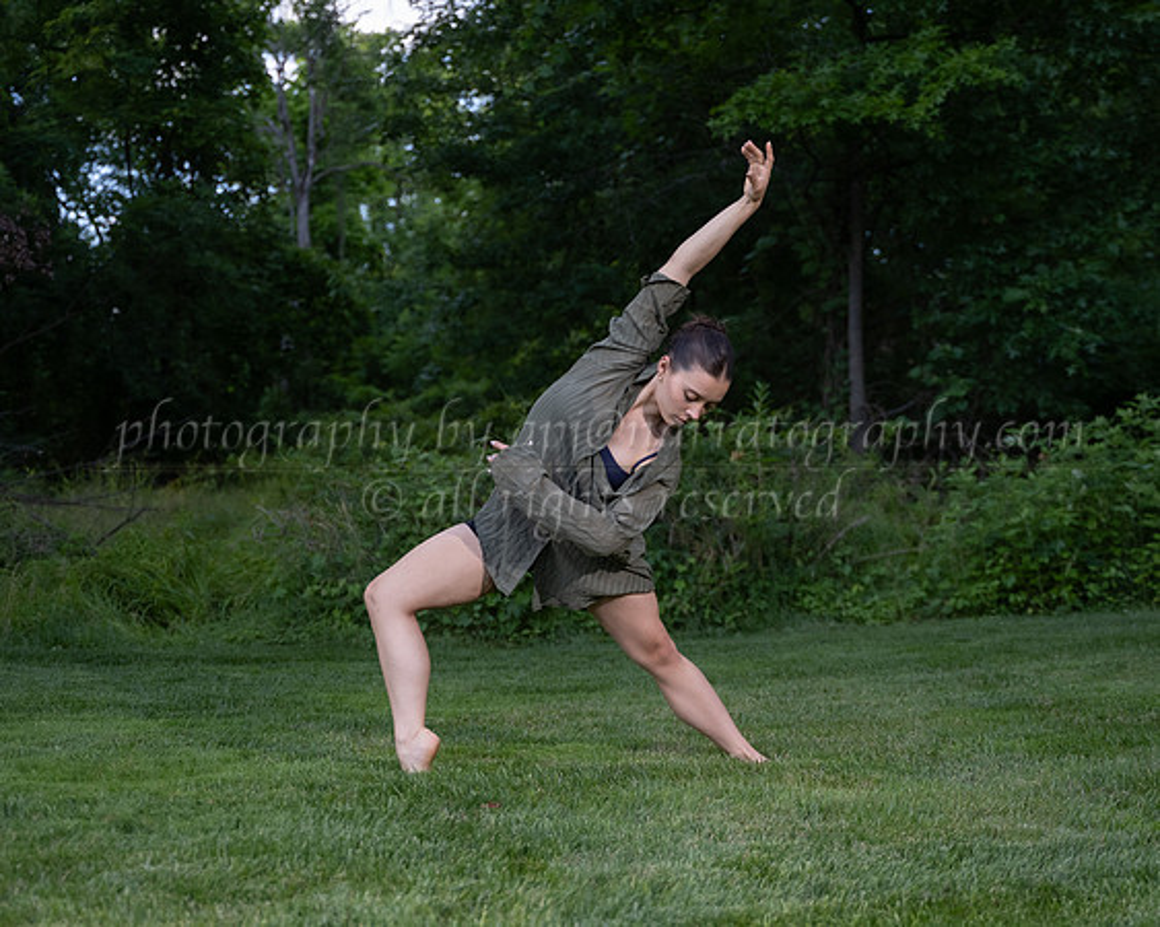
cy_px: 496
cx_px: 648
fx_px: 1987
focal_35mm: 58
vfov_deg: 26.3
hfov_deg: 32.5
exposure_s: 1/1250
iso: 400
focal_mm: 48
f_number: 2.8
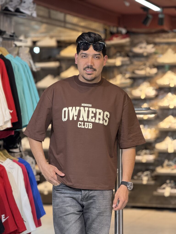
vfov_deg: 16.4
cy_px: 117
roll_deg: -1.1
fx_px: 813
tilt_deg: -2.5
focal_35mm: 120
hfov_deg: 12.3
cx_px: 88
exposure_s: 1/100
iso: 400
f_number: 2.8
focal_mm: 15.66
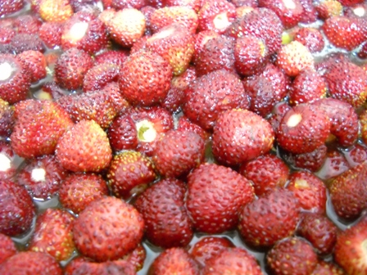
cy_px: 138
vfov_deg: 35.1
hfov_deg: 45.8
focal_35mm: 41
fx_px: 435
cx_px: 184
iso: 800
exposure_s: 1/2.5
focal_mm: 6.72
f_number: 3.1
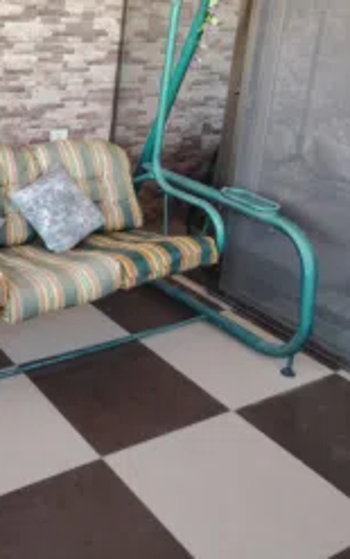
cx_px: 16
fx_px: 626
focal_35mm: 41
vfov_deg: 47.3
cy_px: 180
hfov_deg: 29.6
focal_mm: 5.25
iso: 372
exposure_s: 1/100
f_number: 1.75
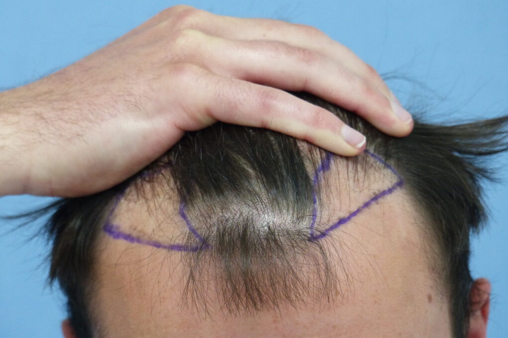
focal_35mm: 375
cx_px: 254
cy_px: 150
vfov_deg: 3.7
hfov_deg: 5.5
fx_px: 5291
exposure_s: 1/100
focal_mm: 64.6
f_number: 2.8
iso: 400
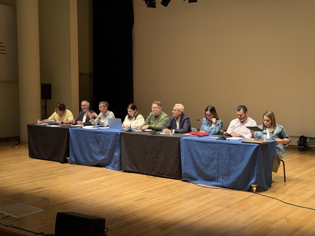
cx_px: 158
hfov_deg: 39.7
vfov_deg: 30.3
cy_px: 118
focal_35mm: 48
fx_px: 437
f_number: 1.78
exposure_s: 1/50
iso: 160
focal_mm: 6.76
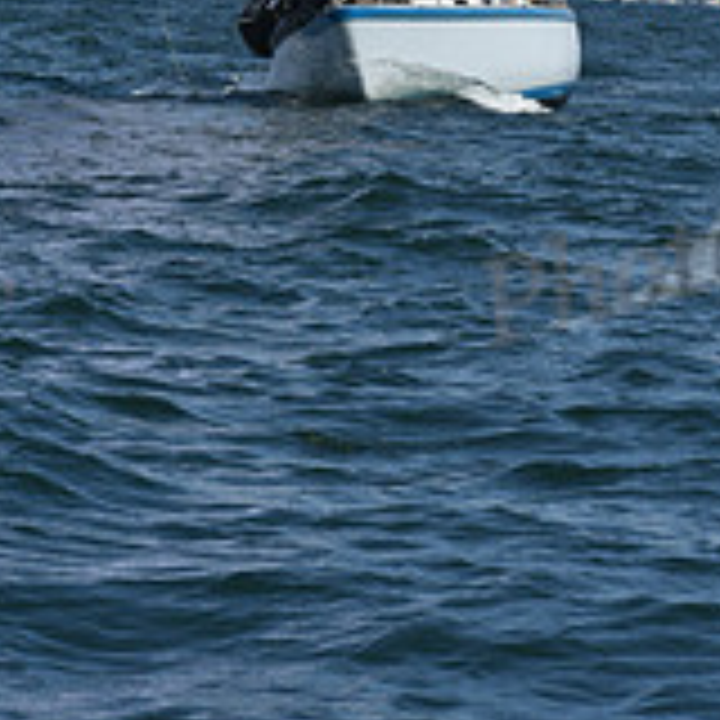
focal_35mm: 308
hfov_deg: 5.7
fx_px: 7248
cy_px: -396
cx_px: 250
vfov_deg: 5.6
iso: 250
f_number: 9
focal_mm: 100
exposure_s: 1/1250
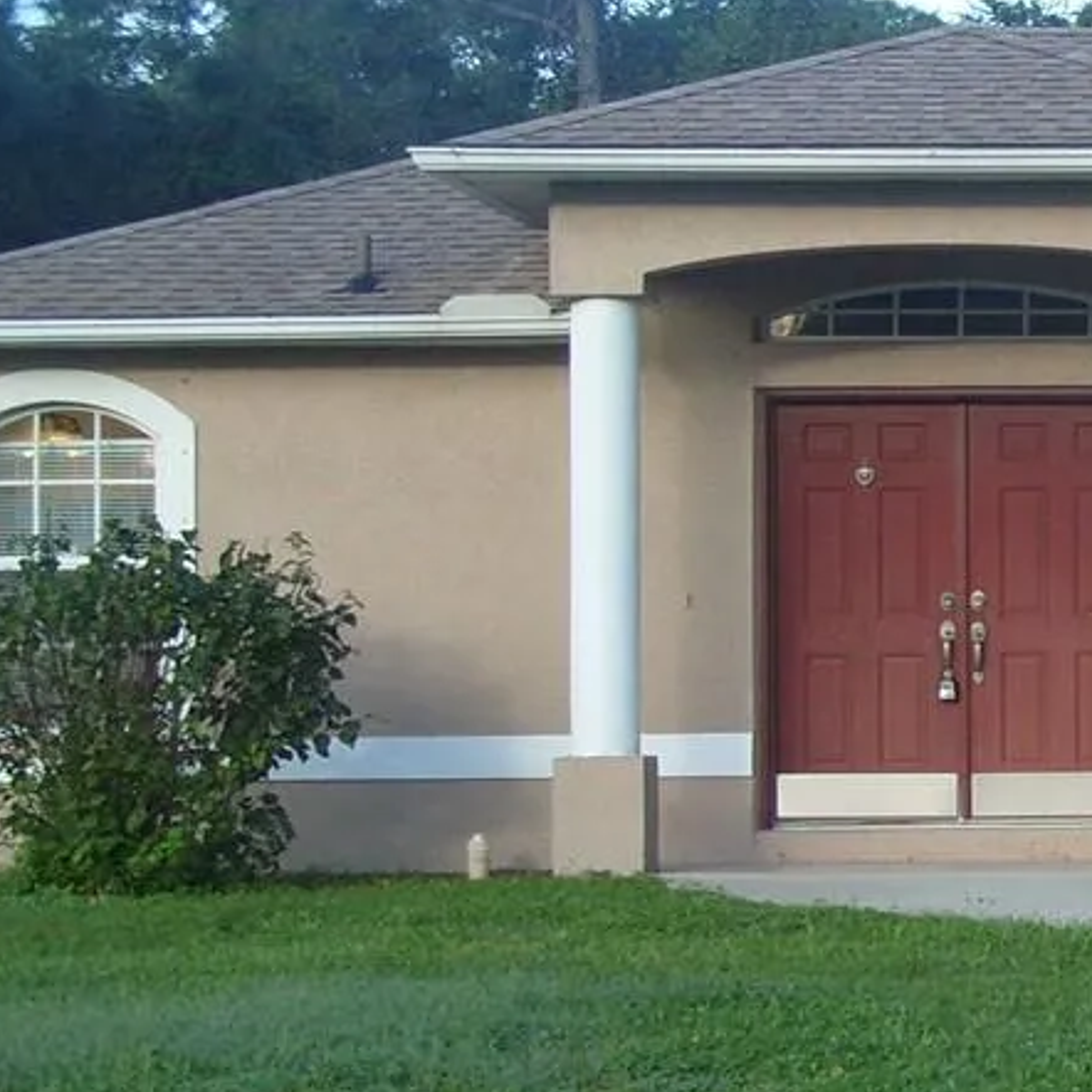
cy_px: 771
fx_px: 3997
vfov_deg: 15.5
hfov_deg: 14.0
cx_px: 1892
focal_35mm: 112
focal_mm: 7.8
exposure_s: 1/350
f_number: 2.8
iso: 80
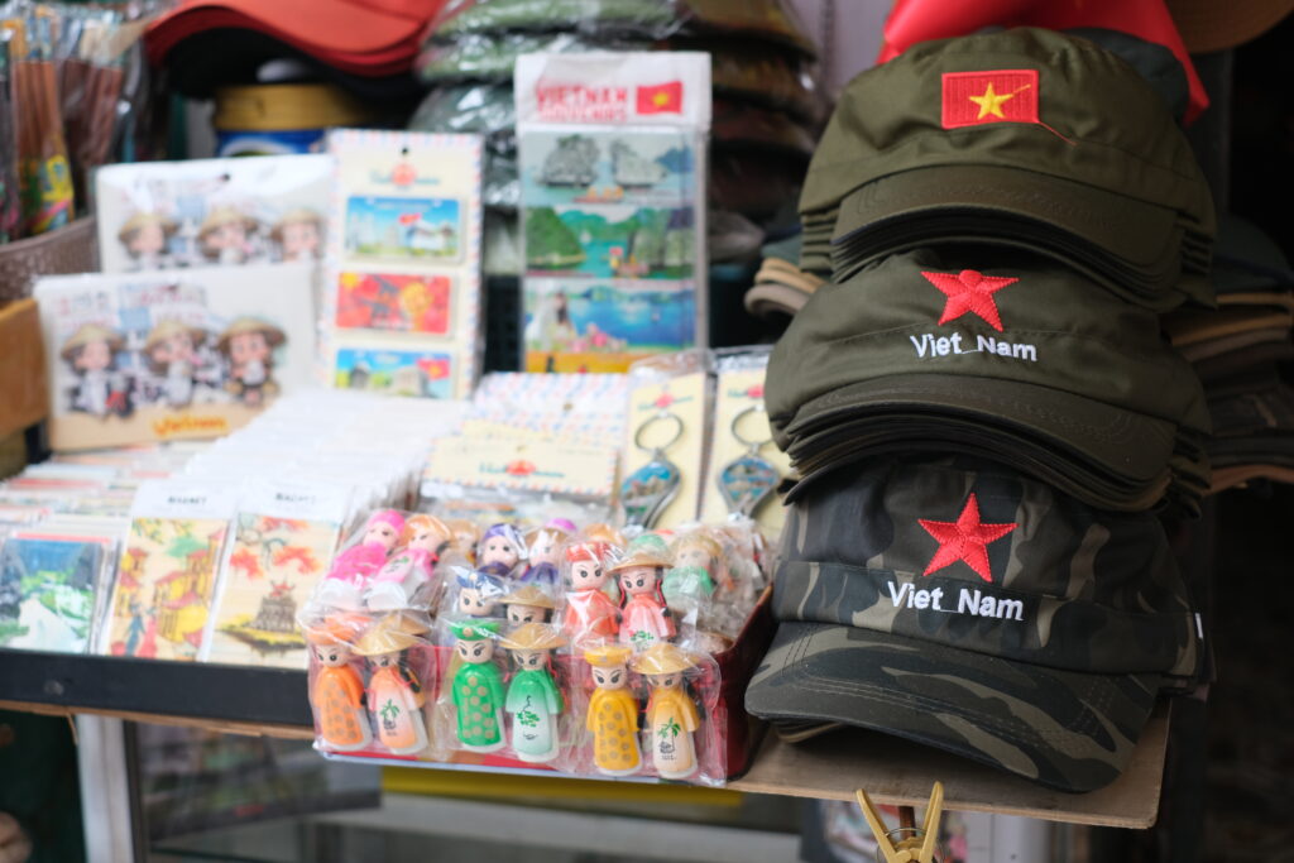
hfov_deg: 37.5
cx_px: 647
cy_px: 432
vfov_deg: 25.5
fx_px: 1905
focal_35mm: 53
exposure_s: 1/240
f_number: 2.8
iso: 320
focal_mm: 35
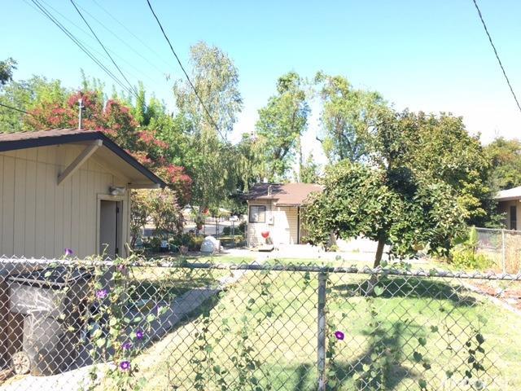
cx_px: 260
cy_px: 196
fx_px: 436
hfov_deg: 61.7
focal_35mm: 29
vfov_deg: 48.2
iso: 25
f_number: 2.2
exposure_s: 1/301
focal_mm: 4.15
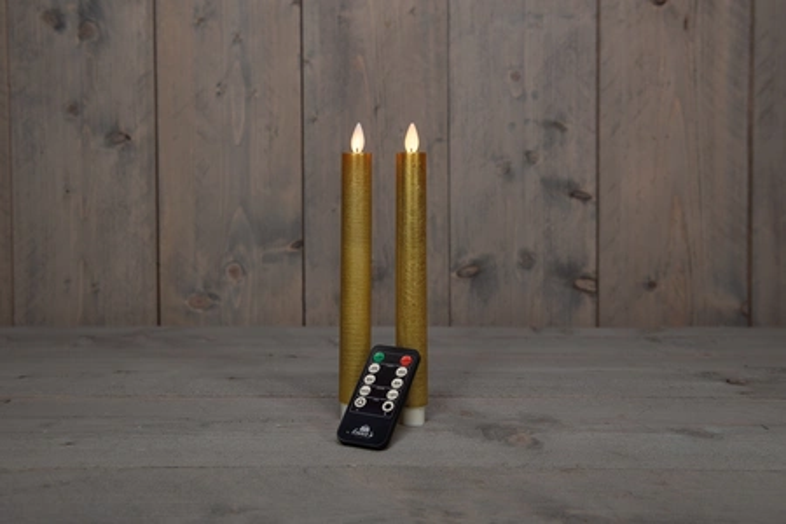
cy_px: 262
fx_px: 873
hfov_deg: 48.5
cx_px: 393
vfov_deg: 33.4
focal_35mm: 40
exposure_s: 1/30
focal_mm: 40
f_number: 7.1
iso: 320
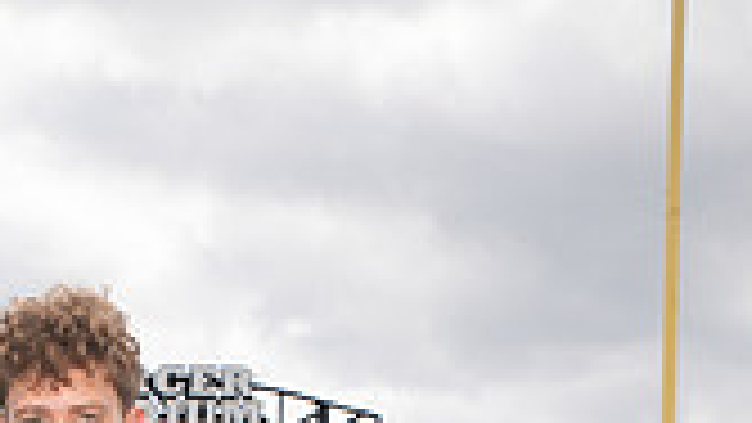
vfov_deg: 10.7
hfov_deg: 21.1
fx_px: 1974
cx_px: 86
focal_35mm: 99
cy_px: 968
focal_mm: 35
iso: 125
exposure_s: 1/400
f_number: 7.1
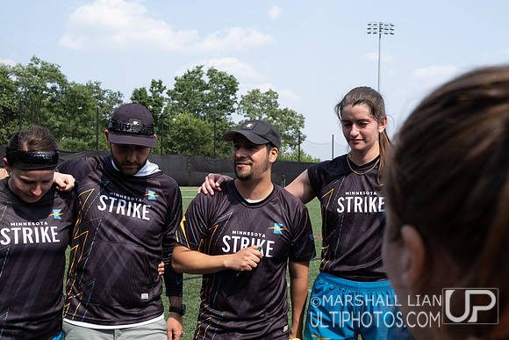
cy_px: 170
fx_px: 506
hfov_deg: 53.4
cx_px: 254
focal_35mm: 36
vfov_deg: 37.1
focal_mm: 23
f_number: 5.6
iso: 100
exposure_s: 1/500
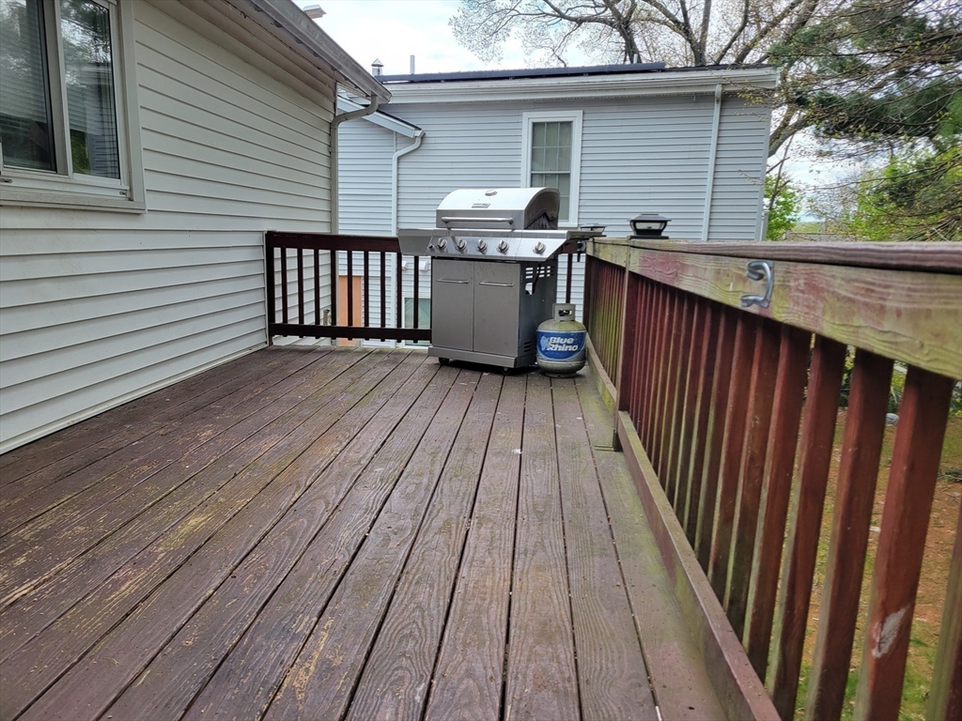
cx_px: 481
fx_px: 723
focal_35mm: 26
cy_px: 360
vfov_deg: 53.1
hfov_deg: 67.3
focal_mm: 5.4
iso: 40
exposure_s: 1/441
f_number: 1.8
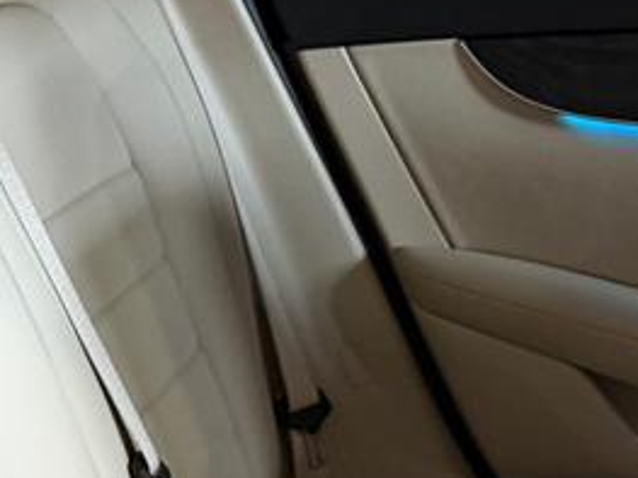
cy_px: 590
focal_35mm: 117
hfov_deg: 16.8
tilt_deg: -21.3
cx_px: 422
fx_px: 2155
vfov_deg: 12.3
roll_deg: -3.3
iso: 320
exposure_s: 1/50
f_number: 1.78
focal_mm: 6.76
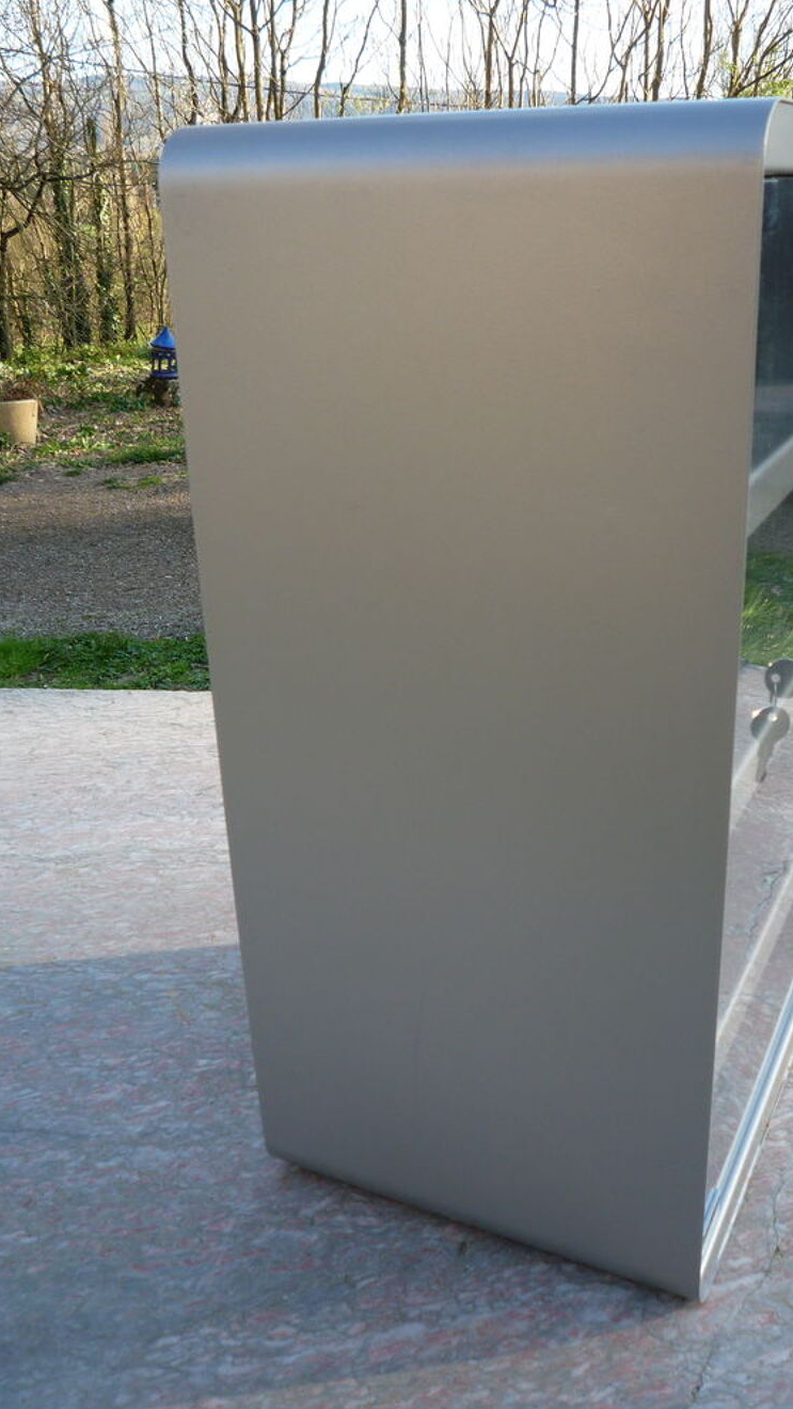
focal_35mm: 33
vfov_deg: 59.5
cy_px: 700
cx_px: 485
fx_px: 1233
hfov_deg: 35.5
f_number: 4
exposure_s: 1/100
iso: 100
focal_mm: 5.2
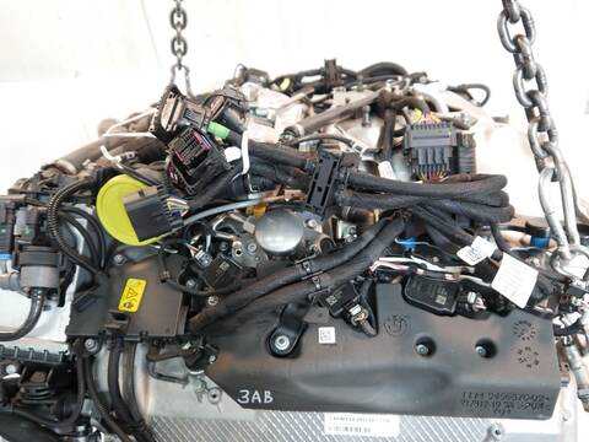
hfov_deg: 63.4
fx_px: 476
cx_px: 294
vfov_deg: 49.7
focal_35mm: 28
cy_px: 221
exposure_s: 1/60
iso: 1000
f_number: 3.5
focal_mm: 14
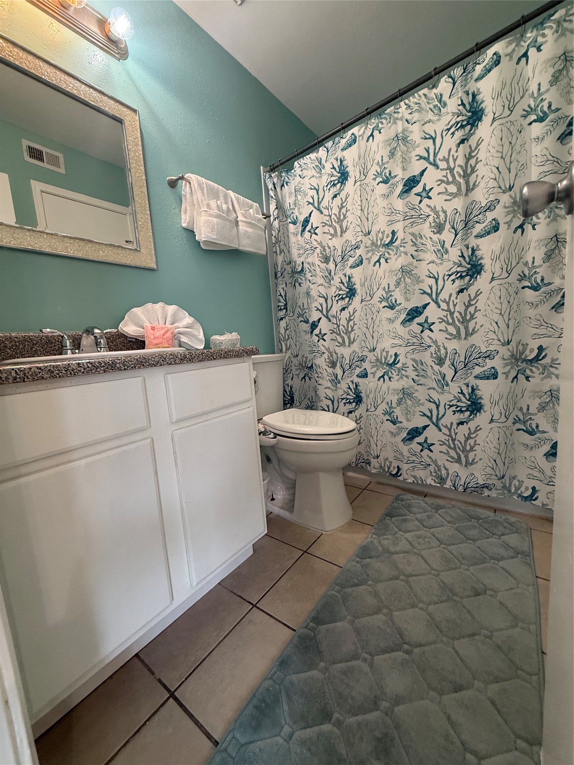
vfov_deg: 102.1
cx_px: 287
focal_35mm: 14
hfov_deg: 85.7
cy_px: 382
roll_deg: +3.8
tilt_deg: -8.2
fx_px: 310
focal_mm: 2.22
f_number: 2.2
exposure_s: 1/60
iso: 250
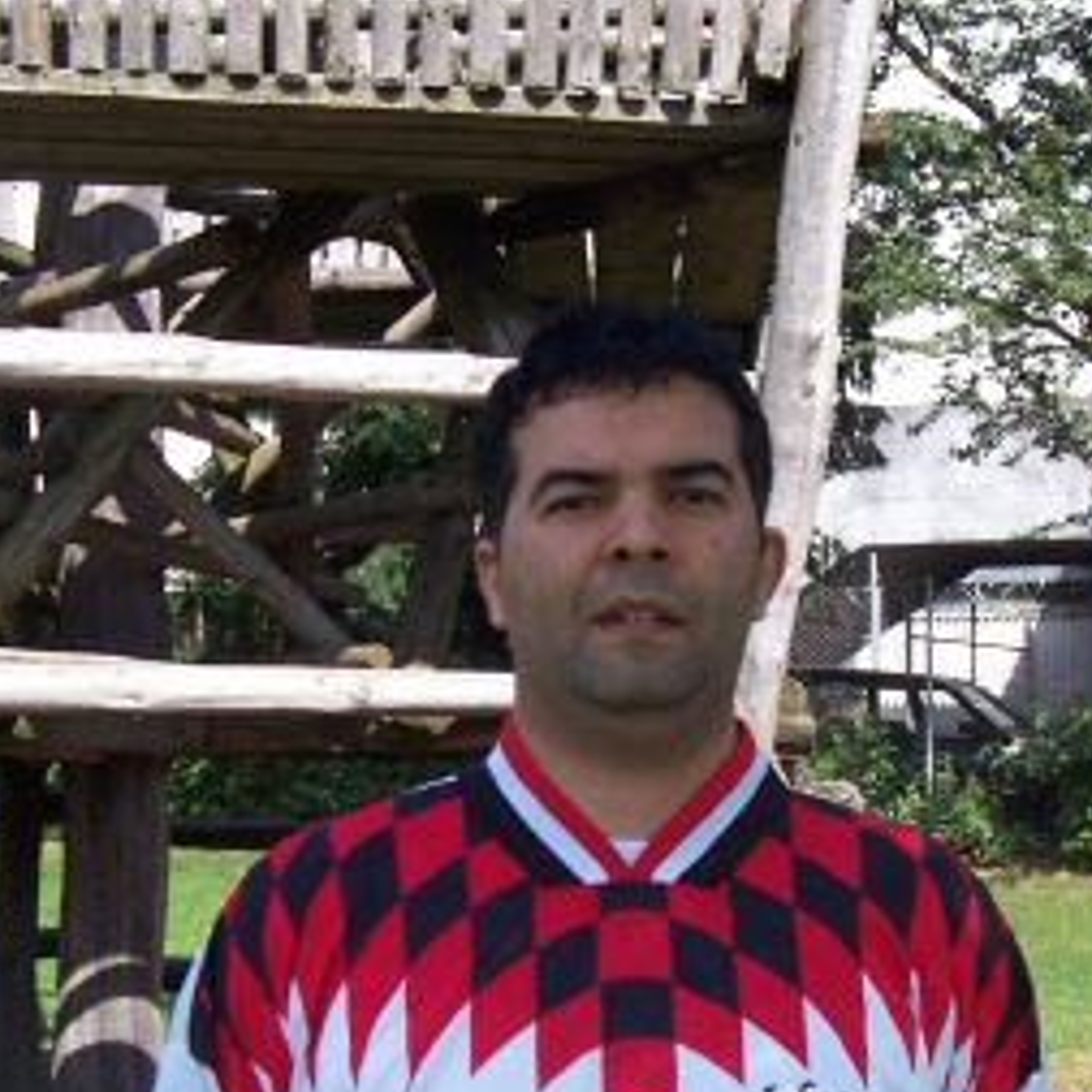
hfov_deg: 22.7
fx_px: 2712
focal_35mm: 76
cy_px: 665
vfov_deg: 22.7
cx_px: 669
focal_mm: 5.6
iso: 80
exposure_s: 1/714
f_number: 2.7
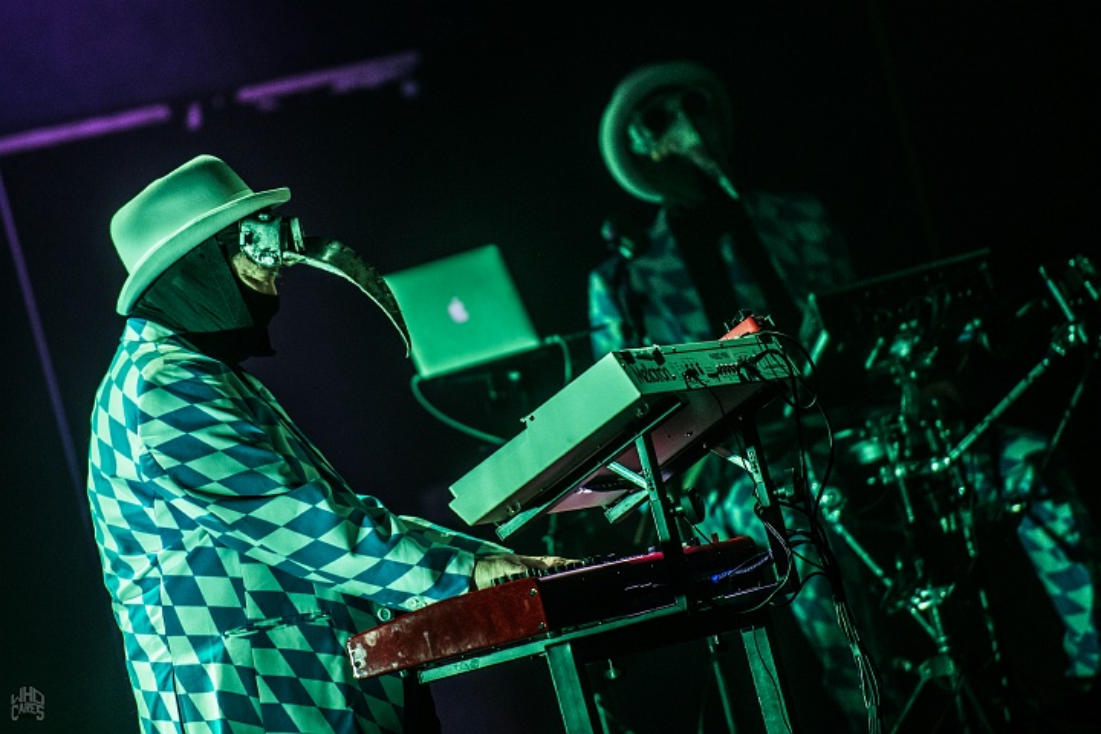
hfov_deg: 6.9
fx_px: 9174
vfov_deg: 4.6
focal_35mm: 300
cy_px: 367
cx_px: 550
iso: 800
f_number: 2.8
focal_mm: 200
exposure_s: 1/80
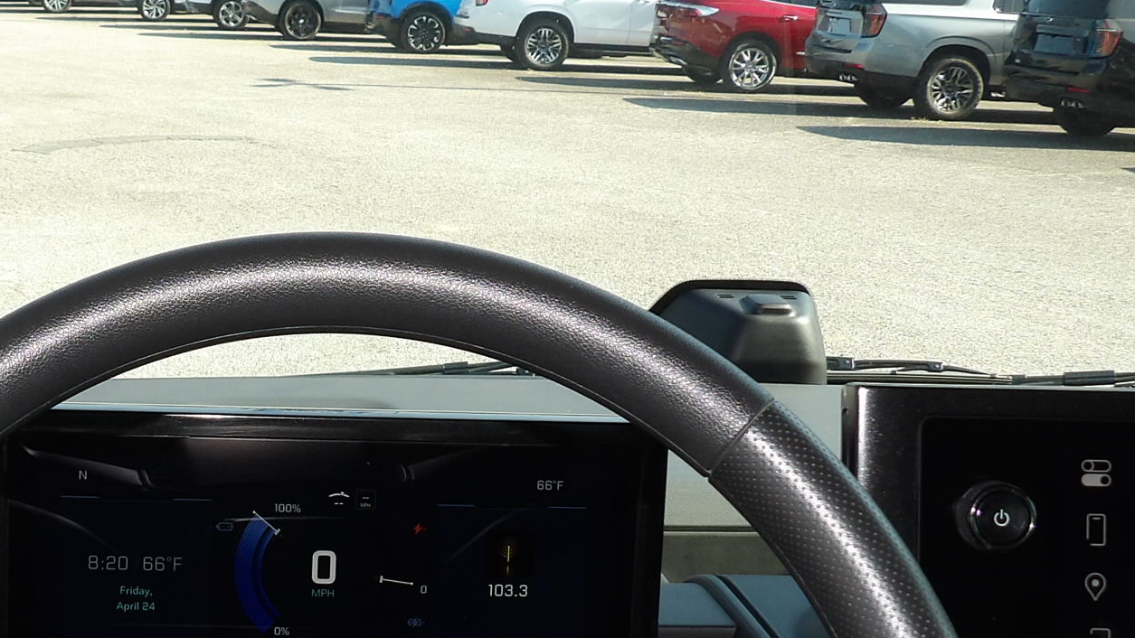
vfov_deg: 22.2
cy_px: 392
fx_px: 1625
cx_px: 262
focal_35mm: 54
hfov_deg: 37.4
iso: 100
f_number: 3.2
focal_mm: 4.3
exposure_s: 1/281
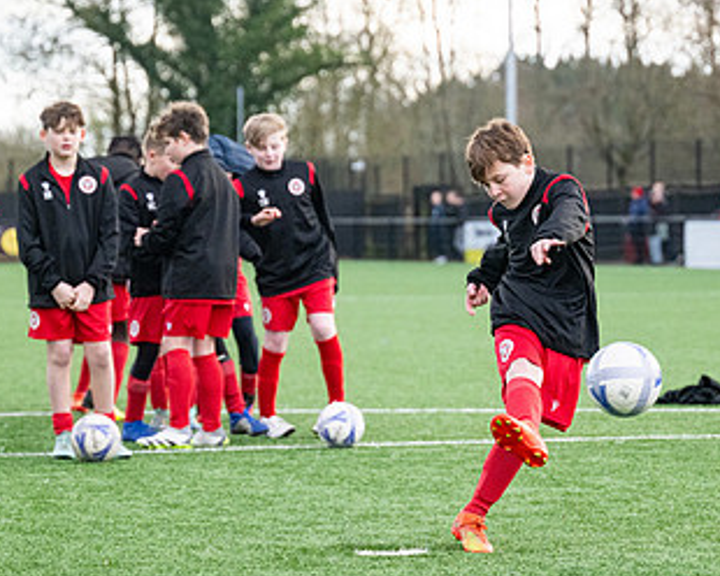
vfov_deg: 8.0
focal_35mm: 193
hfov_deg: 10.0
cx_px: 437
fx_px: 4113
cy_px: 278
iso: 2000
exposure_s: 1/2000
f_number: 4
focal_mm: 110
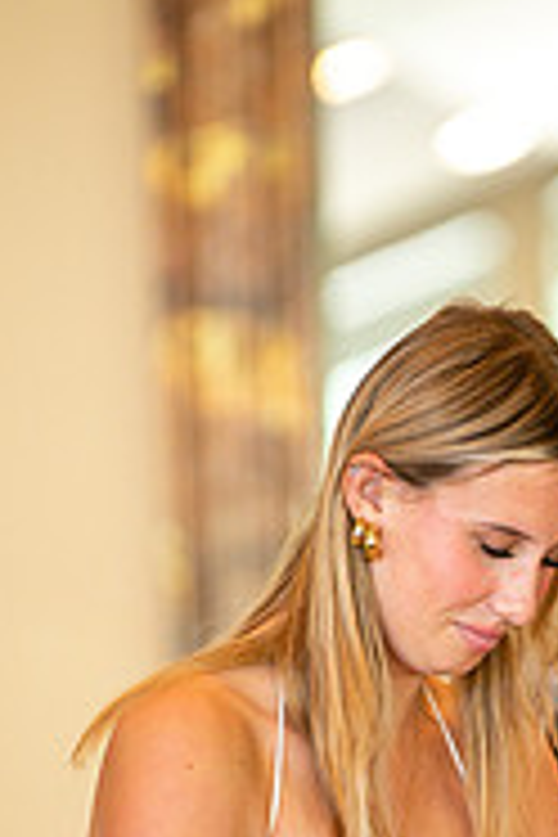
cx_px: 472
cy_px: 702
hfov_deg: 2.8
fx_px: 11252
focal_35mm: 484
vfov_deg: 4.3
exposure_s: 1/160
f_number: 2.8
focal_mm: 200
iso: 1600
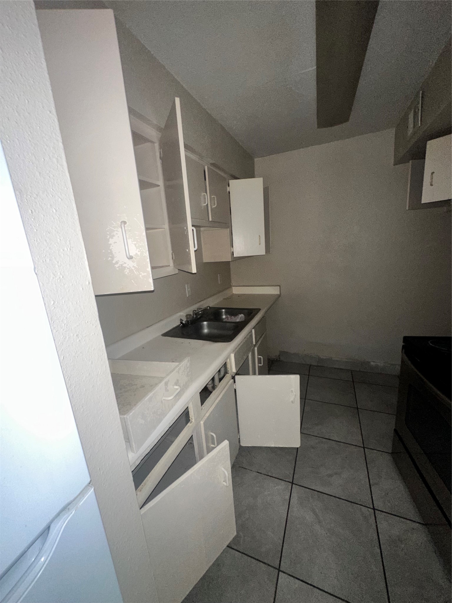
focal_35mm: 14
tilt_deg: -14.0
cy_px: 302
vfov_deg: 102.1
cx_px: 226
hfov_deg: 85.7
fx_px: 244
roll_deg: +4.3
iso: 160
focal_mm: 2.22
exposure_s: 1/30
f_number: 2.2
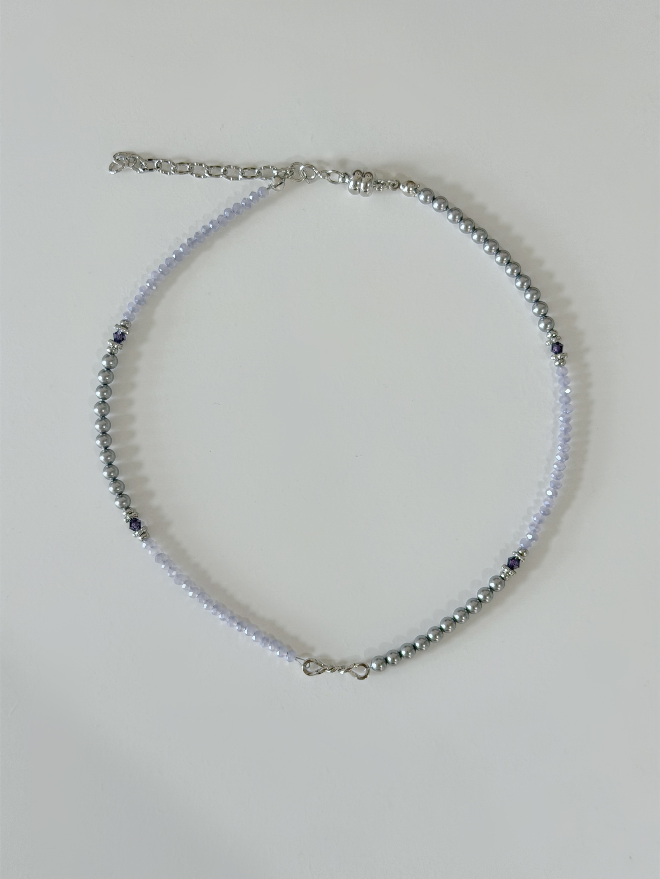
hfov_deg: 30.3
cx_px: 330
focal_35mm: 48
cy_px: 440
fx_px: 1220
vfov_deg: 39.7
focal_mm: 6.76
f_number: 1.78
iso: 50
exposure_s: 1/50
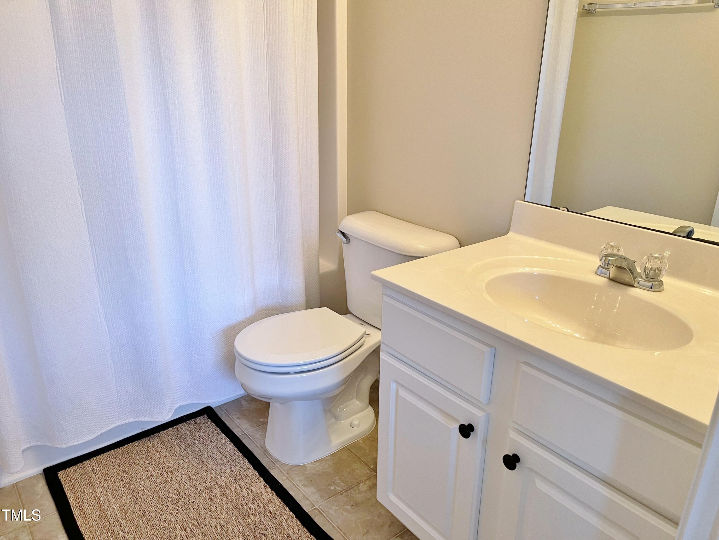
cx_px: 360
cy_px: 270
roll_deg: -1.4
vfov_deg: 53.1
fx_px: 540
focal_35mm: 26
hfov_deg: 67.3
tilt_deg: -20.8
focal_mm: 5.1
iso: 100
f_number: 1.6
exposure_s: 1/60
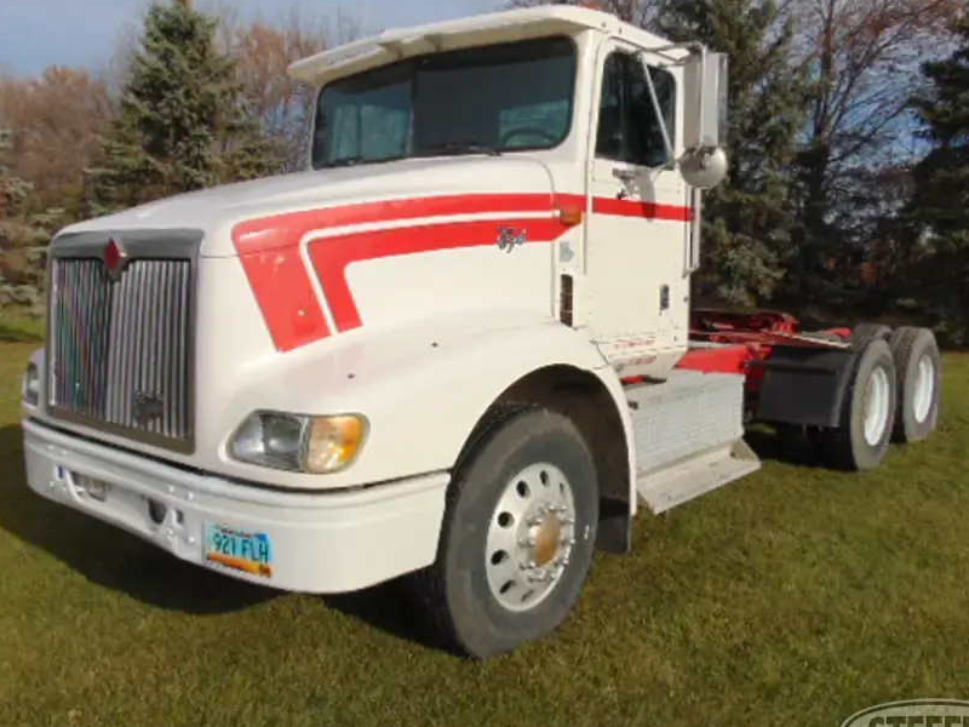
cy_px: 345
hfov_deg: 60.0
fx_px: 840
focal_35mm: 30
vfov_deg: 46.8
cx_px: 472
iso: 80
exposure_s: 1/400
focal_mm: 4.5
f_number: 7.7
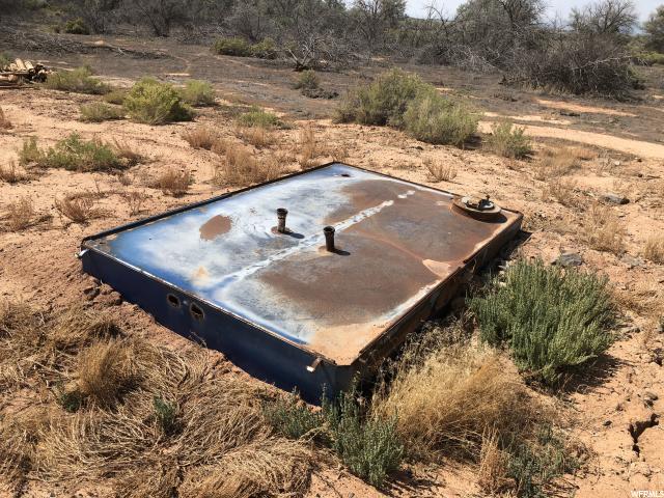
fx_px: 537
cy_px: 249
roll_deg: -3.7
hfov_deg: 63.4
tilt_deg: -22.3
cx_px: 332
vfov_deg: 49.7
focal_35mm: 28
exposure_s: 1/2404
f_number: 1.8
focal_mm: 4
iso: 20
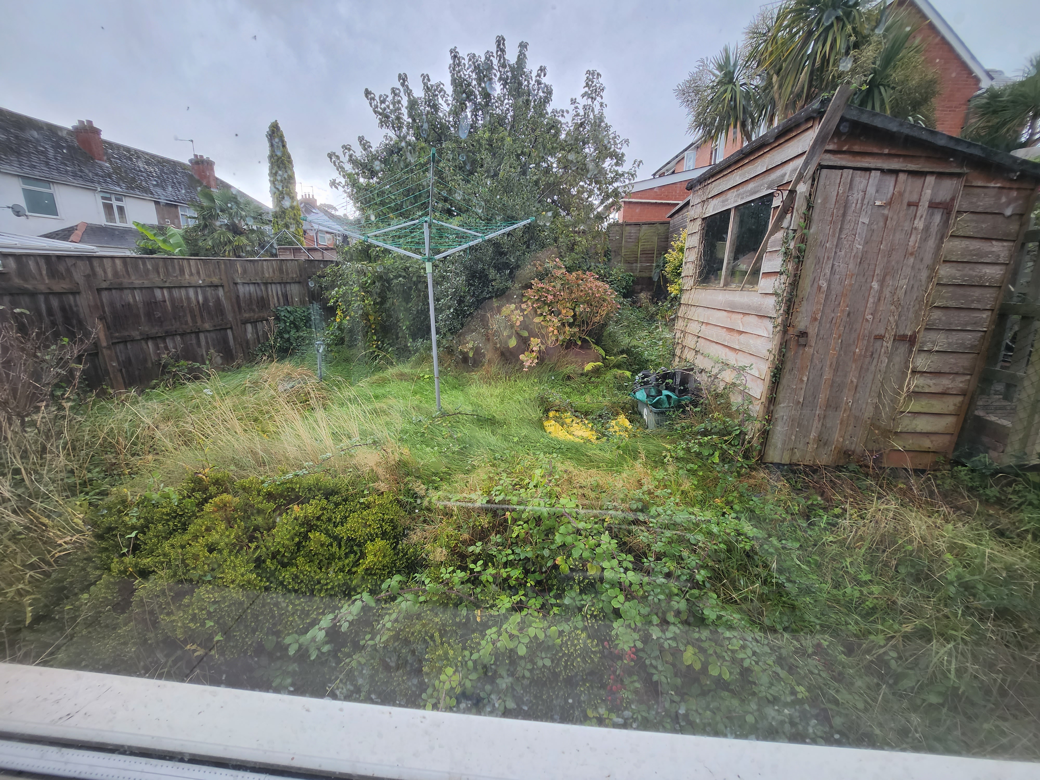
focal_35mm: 13
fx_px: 391
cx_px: 520
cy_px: 390
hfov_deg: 106.2
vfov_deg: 89.9
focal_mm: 1.7
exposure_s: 1/100
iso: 40
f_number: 2.2
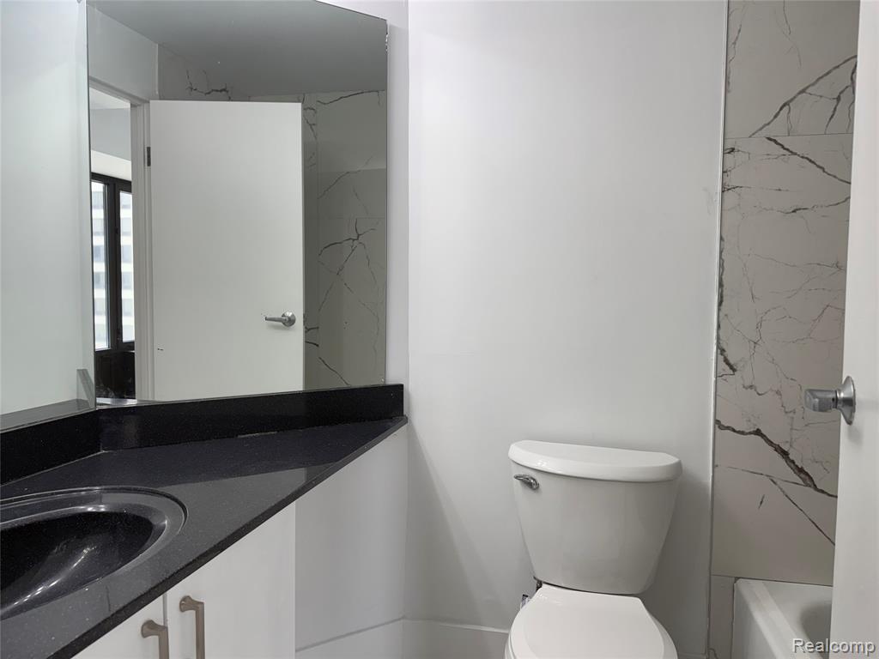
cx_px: 440
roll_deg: -0.9
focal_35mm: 24
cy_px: 330
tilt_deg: -3.4
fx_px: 609
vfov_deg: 56.8
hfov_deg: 71.6
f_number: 1.78
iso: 50
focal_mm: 6.76
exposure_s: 1/131
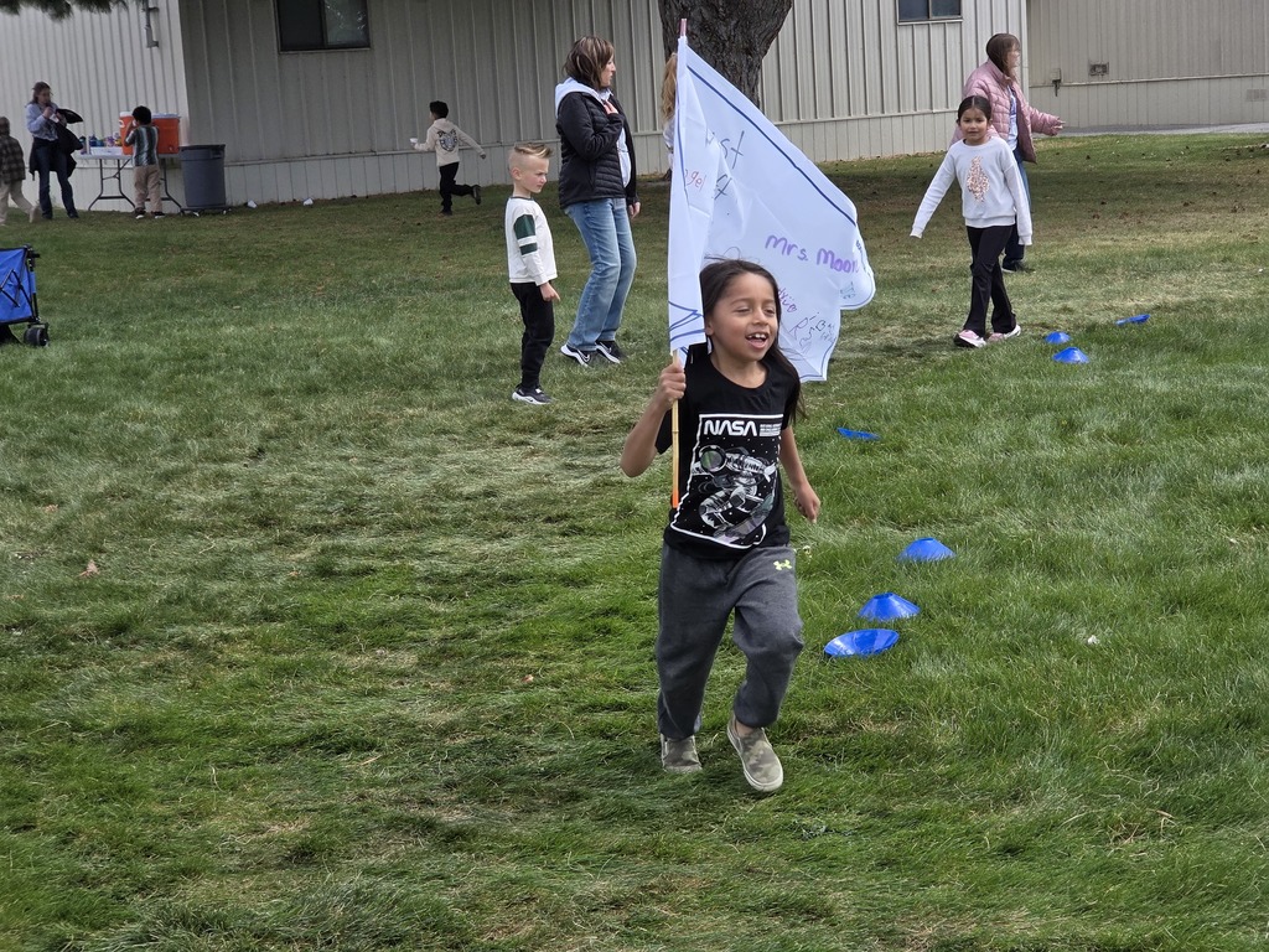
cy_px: 476
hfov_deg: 28.2
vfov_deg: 21.3
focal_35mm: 69
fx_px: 2529
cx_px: 634
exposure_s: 1/2000
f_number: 2.4
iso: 100
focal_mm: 7
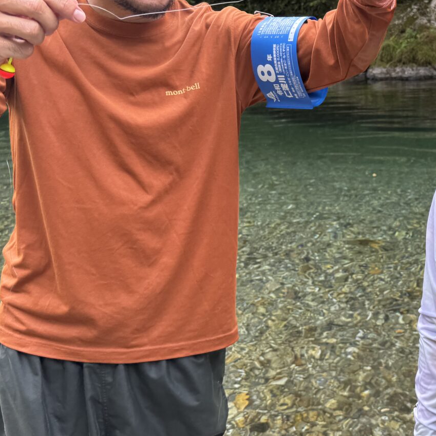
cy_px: 153
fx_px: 684
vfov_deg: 35.1
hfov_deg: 33.6
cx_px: 386
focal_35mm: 48
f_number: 1.78
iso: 64
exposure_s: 1/252
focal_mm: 6.76
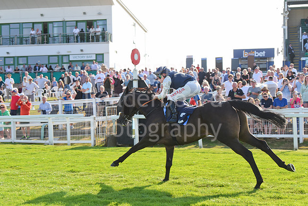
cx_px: 154
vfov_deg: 17.1
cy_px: 103
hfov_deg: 25.4
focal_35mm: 80
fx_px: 685
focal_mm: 80
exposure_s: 1/1000
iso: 640
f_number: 6.3
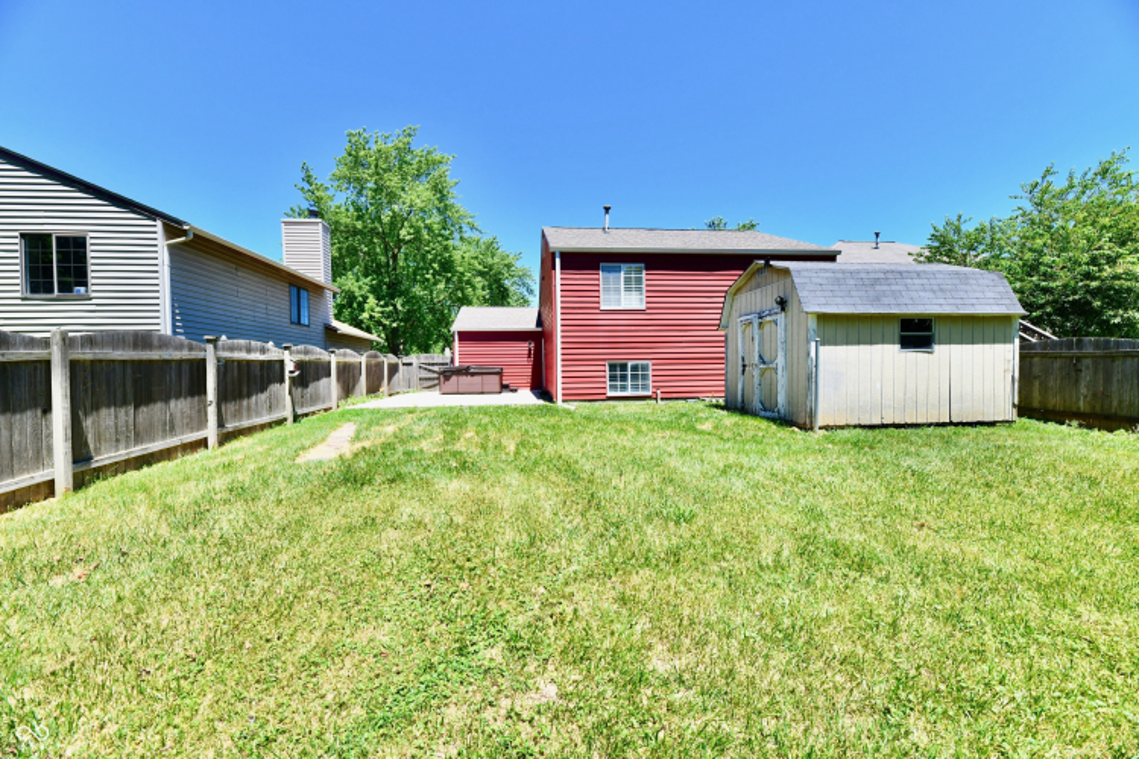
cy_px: 380
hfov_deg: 104.3
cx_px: 570
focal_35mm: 14
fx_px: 443
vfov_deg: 81.2
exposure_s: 1/400
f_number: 11
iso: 640
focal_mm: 14
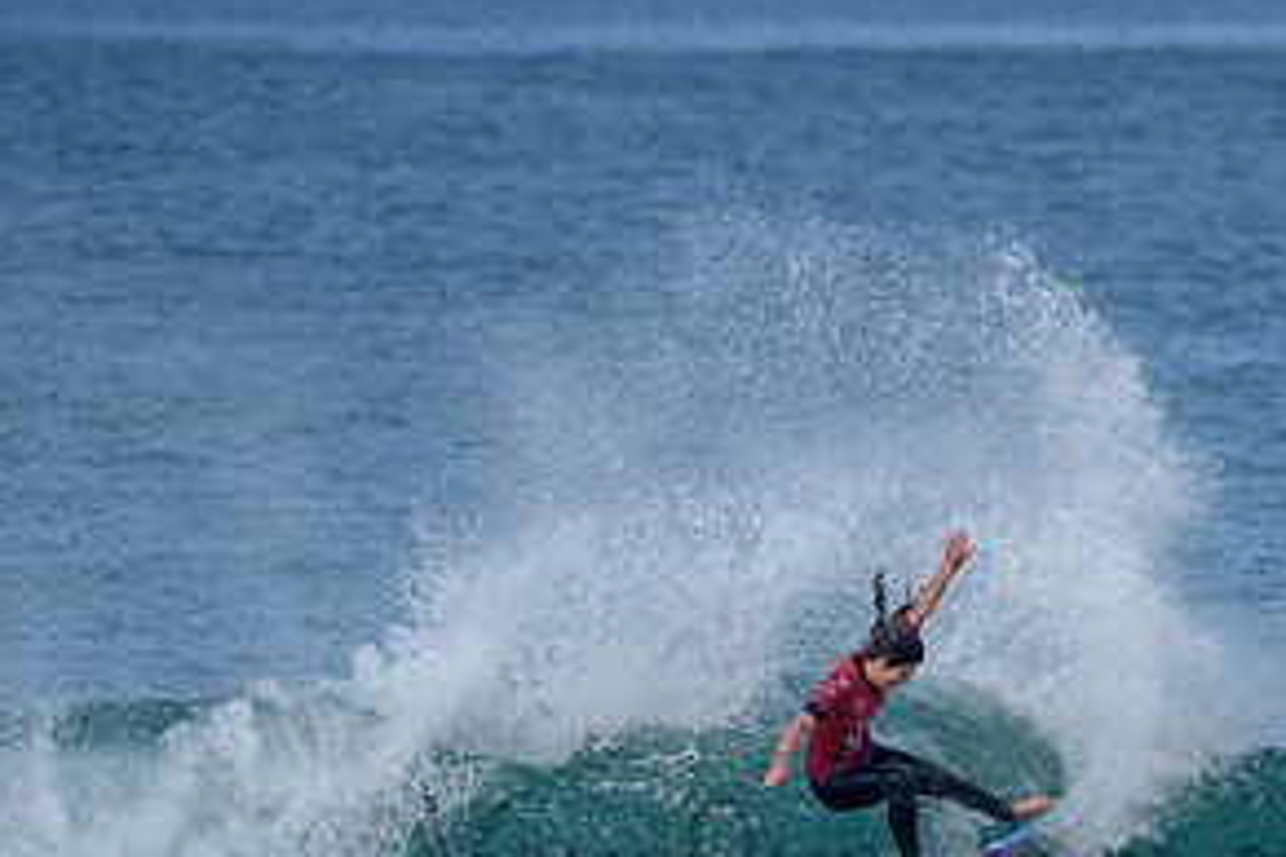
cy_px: 828
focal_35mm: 995
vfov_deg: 1.4
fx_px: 35541
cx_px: 879
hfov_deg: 2.1
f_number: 6.3
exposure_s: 1/2500
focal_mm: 500
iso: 250
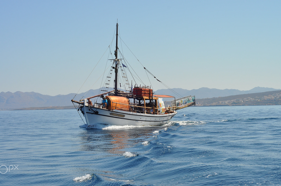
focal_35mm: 83
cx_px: 126
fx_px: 647
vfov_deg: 16.4
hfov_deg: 24.5
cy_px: 92
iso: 200
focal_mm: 50
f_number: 10
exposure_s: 1/400
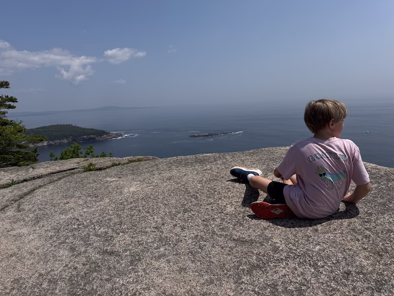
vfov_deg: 56.8
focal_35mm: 24
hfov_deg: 71.6
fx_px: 273
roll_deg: +3.4
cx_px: 197
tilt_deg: -9.9
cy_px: 148
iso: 80
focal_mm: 6.76
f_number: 1.78
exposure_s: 1/10417
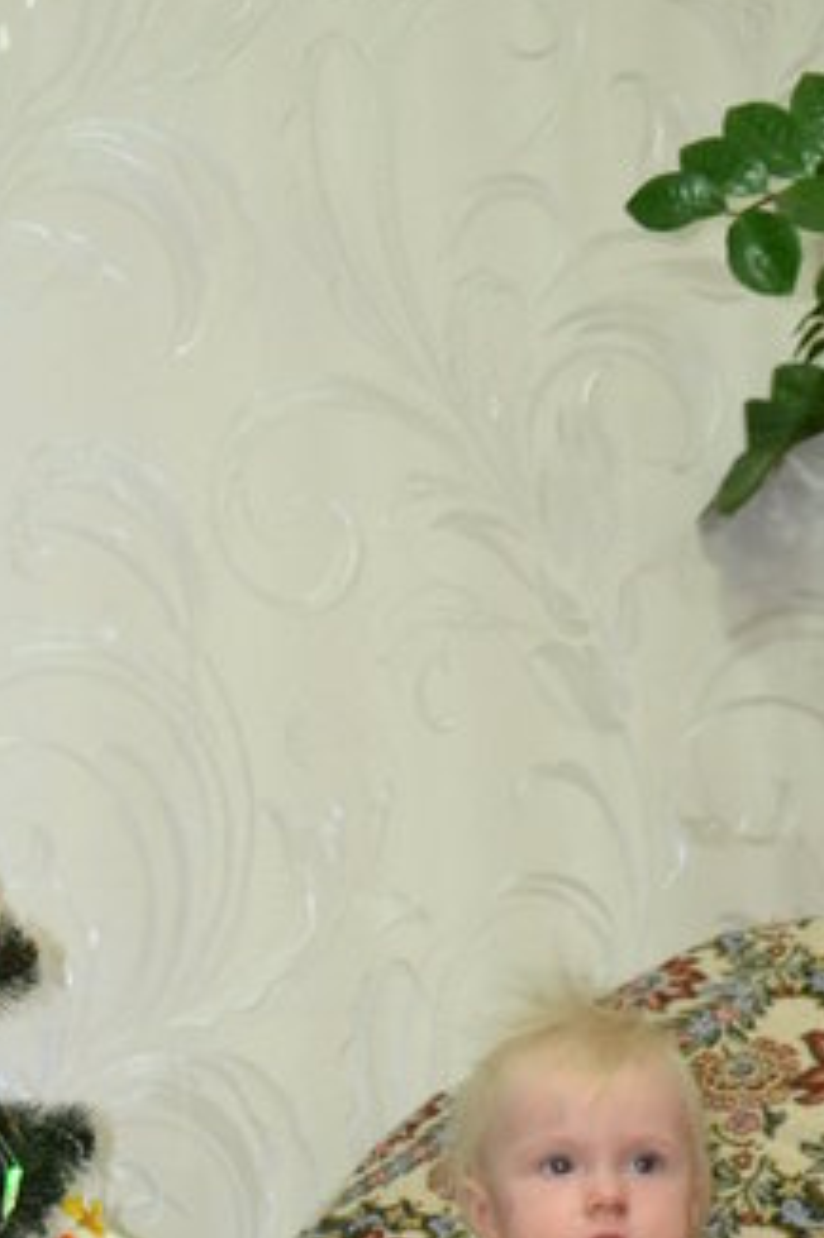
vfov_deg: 18.9
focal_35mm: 103
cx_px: 112
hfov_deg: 13.2
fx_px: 3540
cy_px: 1435
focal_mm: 28
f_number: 4
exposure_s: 1/60
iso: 2500
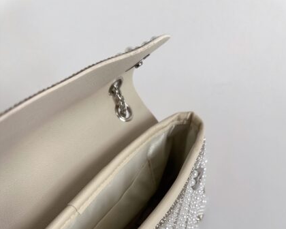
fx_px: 271
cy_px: 195
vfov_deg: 42.9
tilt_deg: -51.9
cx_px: 145
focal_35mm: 32
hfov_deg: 55.7
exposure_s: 1/402
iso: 80
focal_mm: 6.86
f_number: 1.78
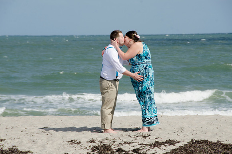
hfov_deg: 8.1
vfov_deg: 5.4
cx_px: 116
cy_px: 77
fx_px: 1640
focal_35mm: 255
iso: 100
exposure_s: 1/250
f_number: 11
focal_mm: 170
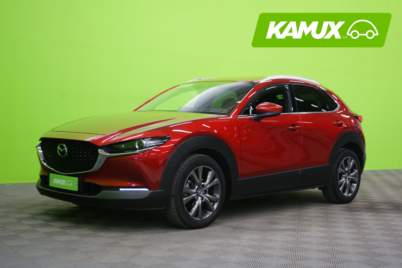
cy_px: 134
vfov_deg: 27.0
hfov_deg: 39.6
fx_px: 558
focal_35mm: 50
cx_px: 201
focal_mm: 50
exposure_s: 1/6
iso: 400
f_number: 4.5
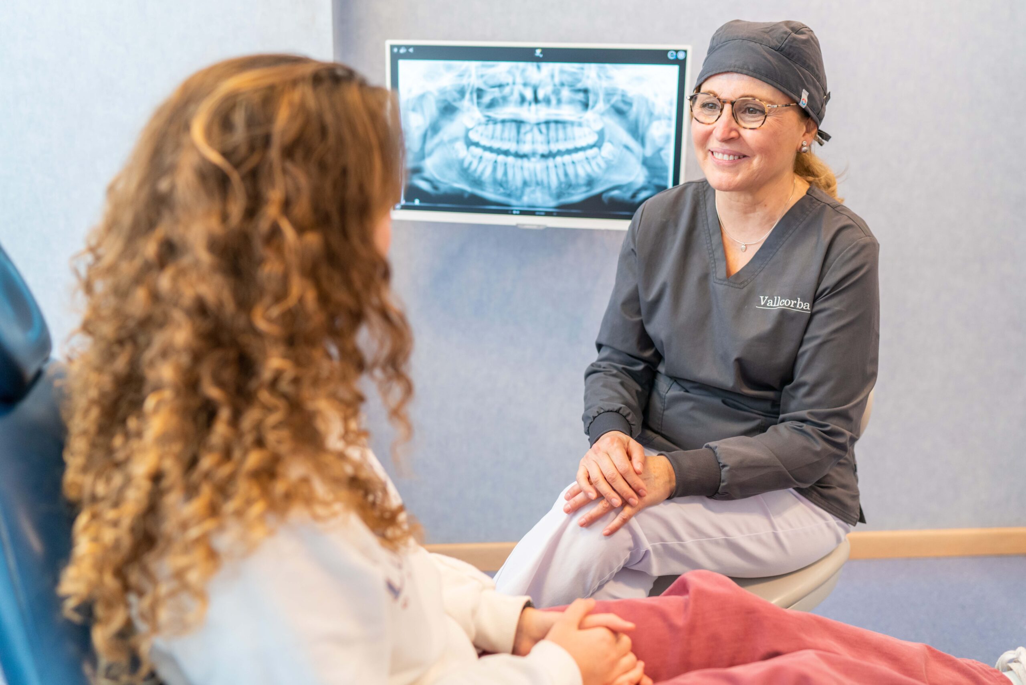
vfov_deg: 37.9
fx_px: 998
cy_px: 342
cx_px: 513
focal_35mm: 35
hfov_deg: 54.4
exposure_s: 1/250
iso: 1250
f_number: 2.2
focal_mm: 35
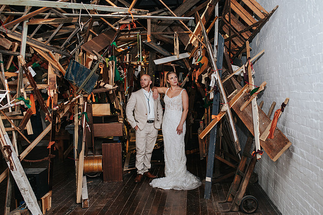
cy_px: 117
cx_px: 168
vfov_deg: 34.3
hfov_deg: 49.8
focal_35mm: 39
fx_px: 348
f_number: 2.8
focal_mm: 35
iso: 1000
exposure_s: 1/200
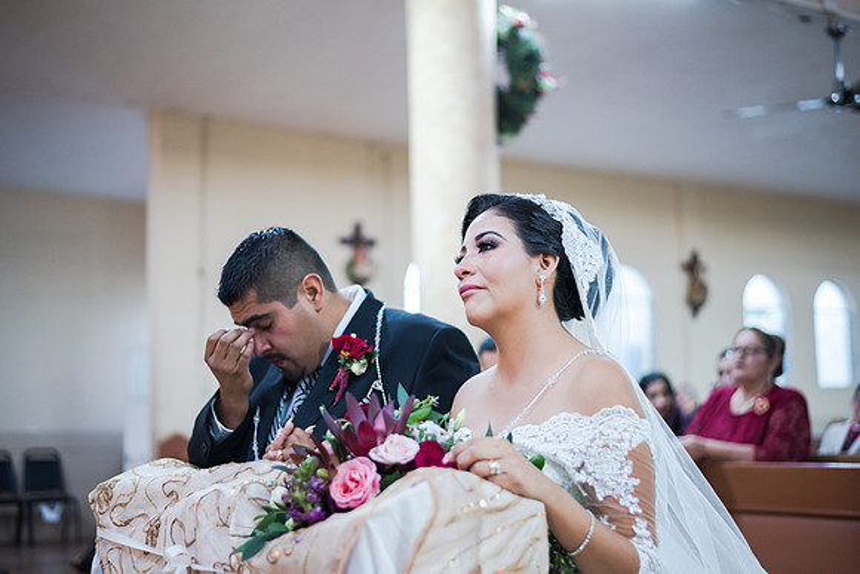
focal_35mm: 50
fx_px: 1195
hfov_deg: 39.6
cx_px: 430
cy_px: 287
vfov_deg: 27.0
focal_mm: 50
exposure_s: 1/160
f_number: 1.8
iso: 1600
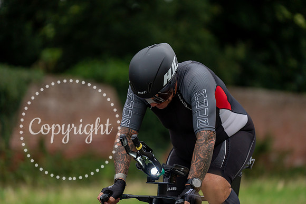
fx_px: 1530
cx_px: 153
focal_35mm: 180
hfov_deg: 11.4
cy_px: 102
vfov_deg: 7.6
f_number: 2.8
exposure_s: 1/800
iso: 1000
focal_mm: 180
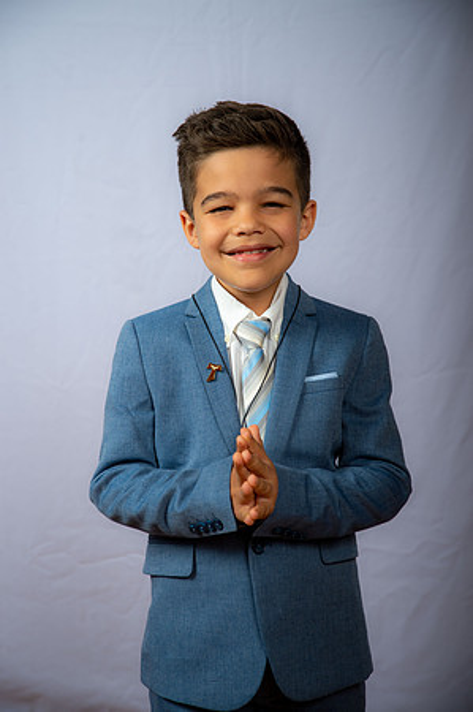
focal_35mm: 78
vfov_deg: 26.0
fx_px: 1541
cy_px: 356
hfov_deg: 17.5
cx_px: 236
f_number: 6.3
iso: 250
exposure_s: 1/200
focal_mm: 78
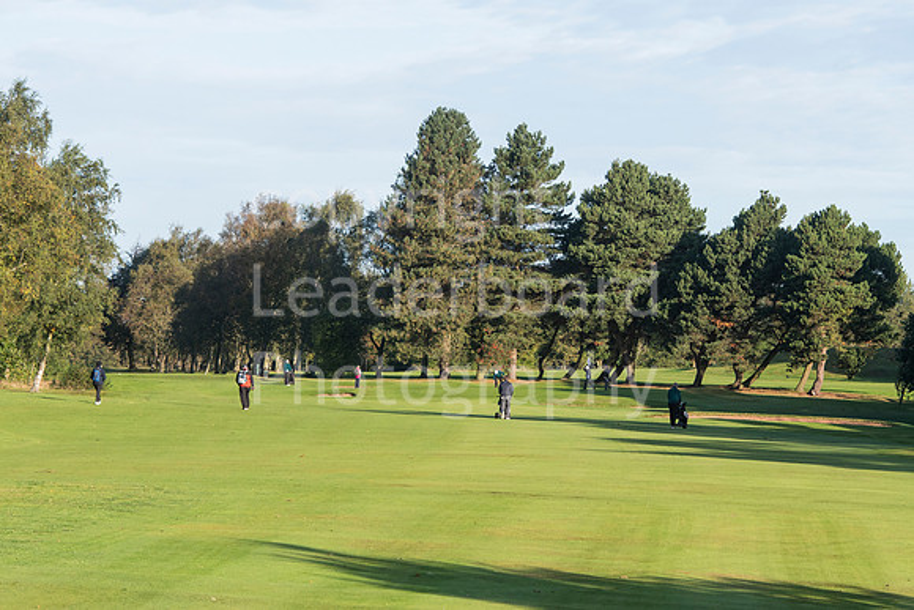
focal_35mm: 188
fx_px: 4761
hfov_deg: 11.0
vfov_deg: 7.3
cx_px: 457
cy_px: 305
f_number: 5.6
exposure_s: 1/1600
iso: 400
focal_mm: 125
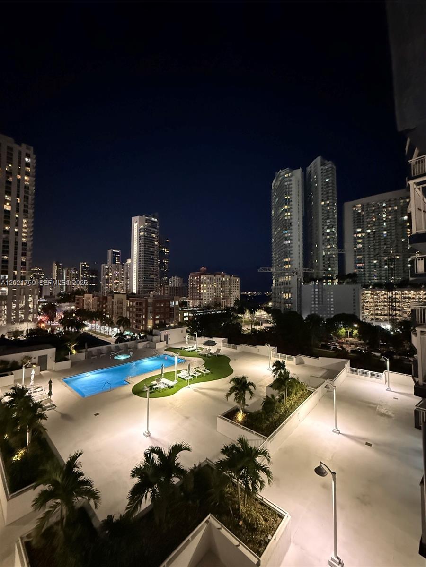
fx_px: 230
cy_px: 284
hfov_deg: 85.7
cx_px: 213
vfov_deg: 102.1
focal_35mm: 14
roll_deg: -0.1
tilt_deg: +3.5
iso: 2500
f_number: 2.2
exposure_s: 1/24
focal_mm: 2.22
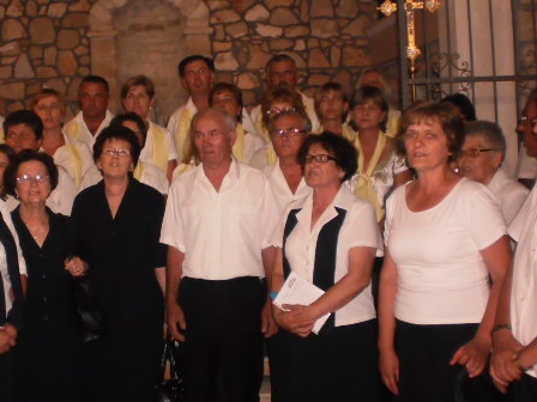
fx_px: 931
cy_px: 147
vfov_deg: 24.3
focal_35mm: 60
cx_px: 164
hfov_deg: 31.8
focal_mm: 7.4
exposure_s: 1/30
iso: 320
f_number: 3.5
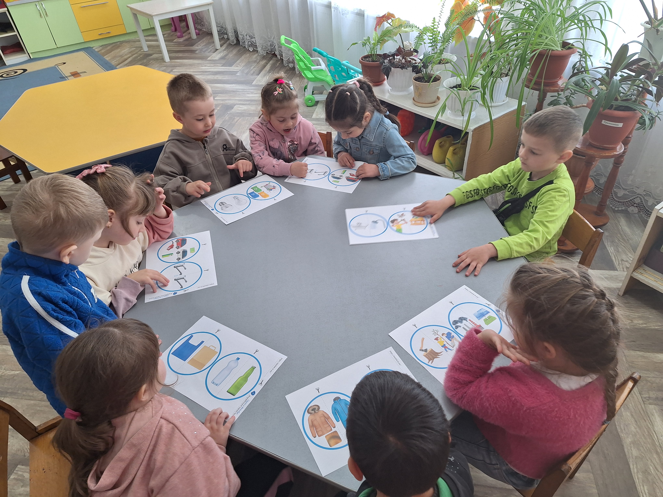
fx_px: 441
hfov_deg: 73.9
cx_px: 332
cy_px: 248
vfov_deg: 58.9
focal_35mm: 23
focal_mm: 5.54
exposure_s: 1/50
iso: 40
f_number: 1.8
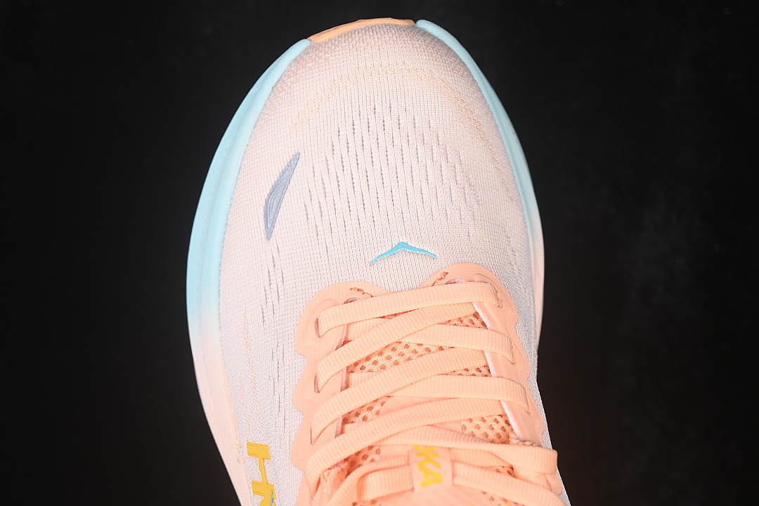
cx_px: 380
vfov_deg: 18.2
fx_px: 1581
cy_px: 253
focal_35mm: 75
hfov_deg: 27.0
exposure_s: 1/80
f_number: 7.1
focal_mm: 50
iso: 160
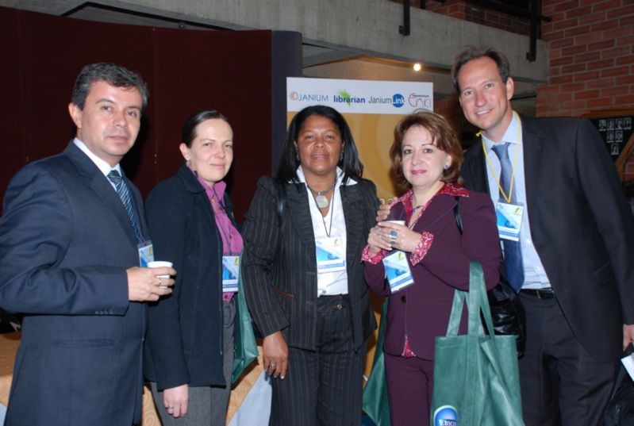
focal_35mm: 39
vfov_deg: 34.4
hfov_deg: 49.4
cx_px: 317
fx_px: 689
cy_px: 213
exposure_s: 1/60
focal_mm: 26
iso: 200
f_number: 5
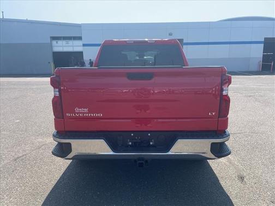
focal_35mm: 26
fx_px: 207
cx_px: 138
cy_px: 103
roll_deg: +0.0
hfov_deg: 67.3
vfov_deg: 53.1
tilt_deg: -10.3
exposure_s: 1/1595
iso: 32
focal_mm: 4.2
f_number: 1.6
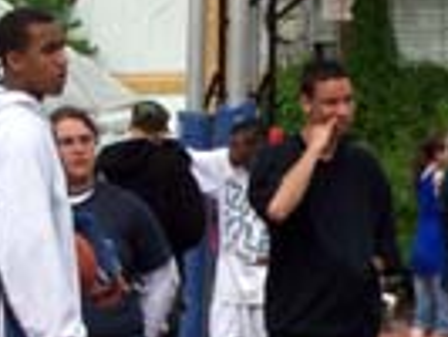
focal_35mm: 343
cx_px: 583
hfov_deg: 5.7
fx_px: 4443
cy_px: 350
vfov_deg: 4.3
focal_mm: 21.3
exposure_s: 1/250
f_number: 8
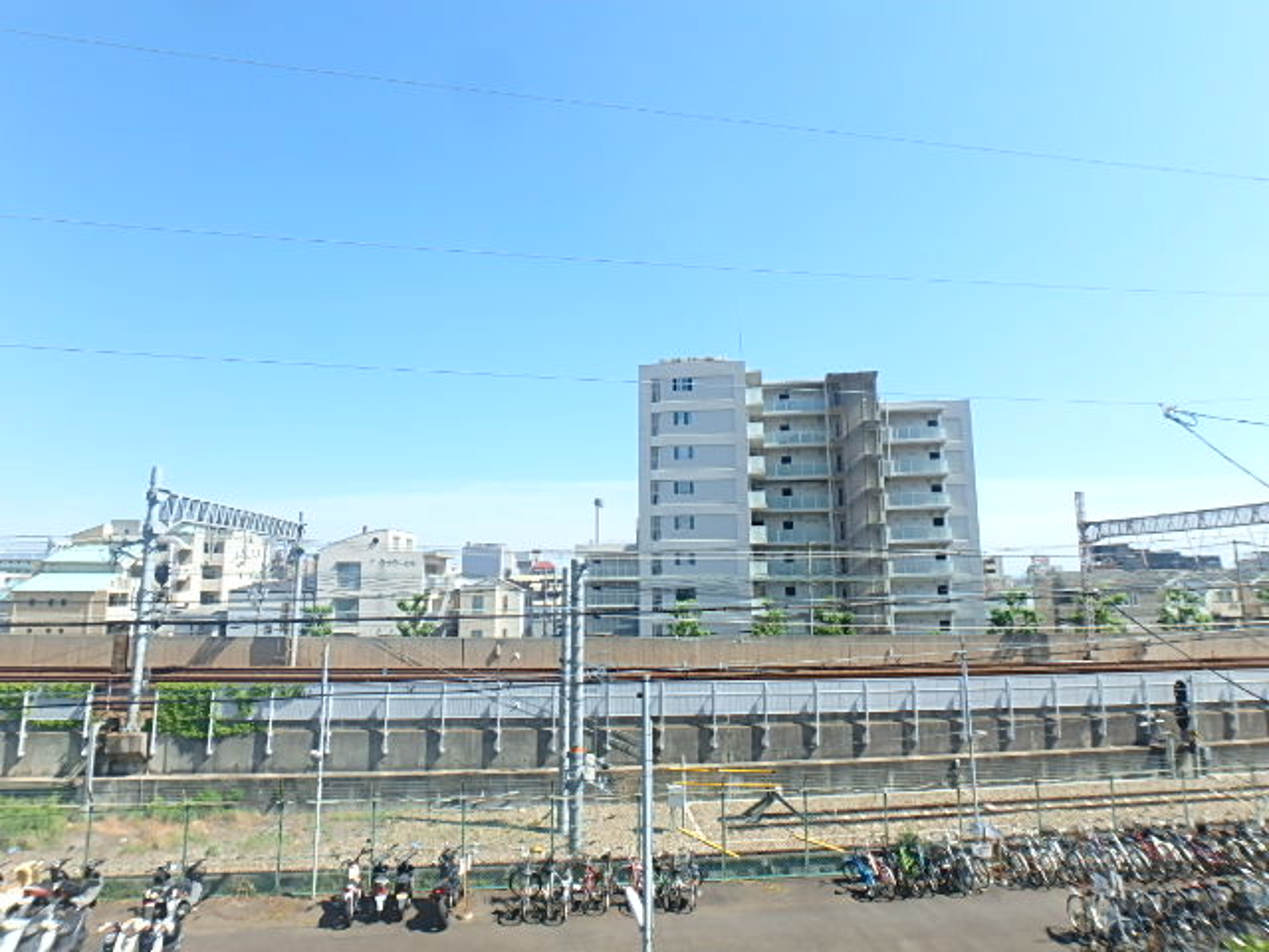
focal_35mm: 21
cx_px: 634
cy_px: 476
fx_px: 770
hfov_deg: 79.0
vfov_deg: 63.4
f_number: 6
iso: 125
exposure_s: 1/250
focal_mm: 3.7
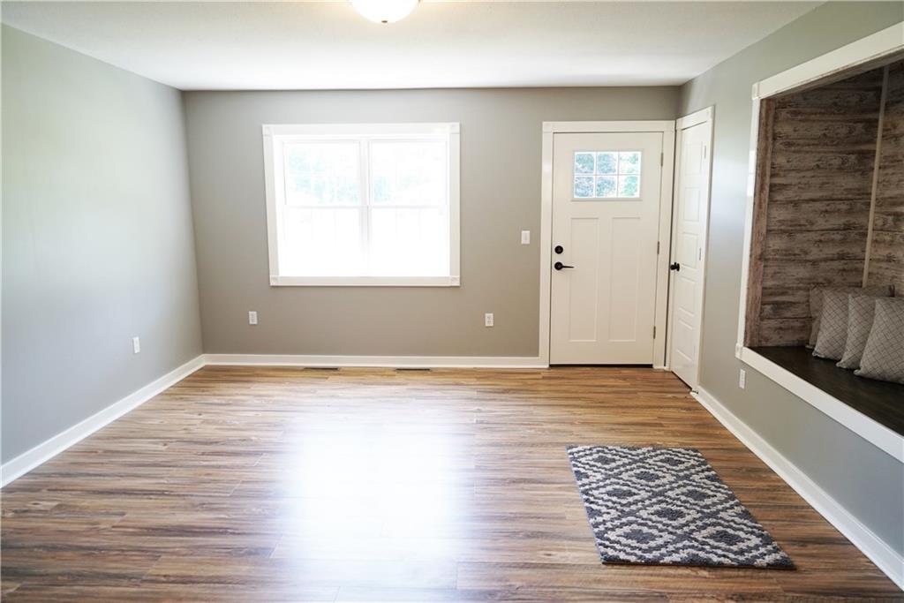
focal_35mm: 24
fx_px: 603
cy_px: 302
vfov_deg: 53.1
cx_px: 452
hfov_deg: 73.7
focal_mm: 24
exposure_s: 1/60
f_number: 5.6
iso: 640
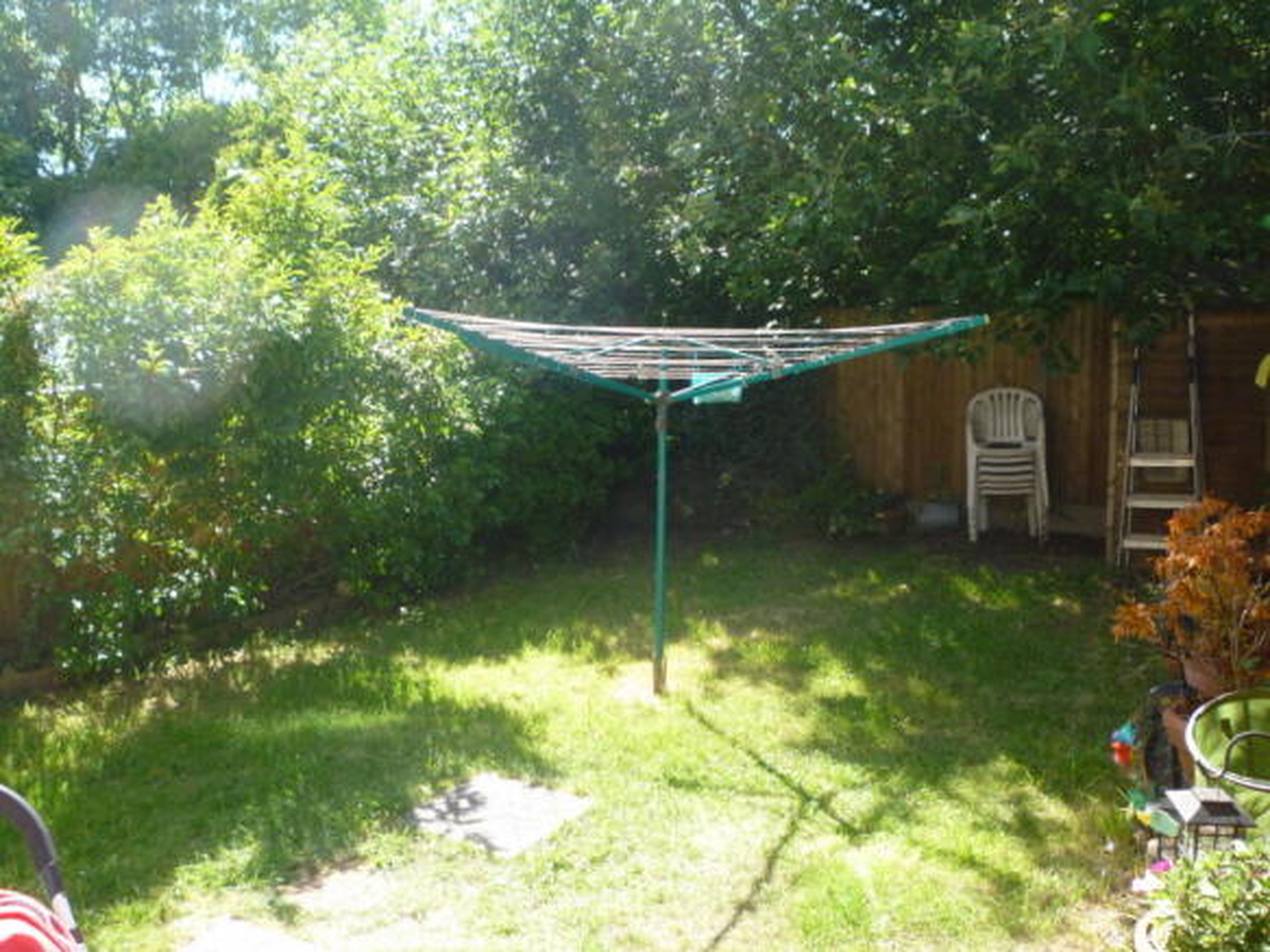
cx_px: 635
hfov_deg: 61.7
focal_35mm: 29
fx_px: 1064
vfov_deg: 48.2
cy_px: 476
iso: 160
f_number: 3.3
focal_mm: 5.2
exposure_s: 1/200
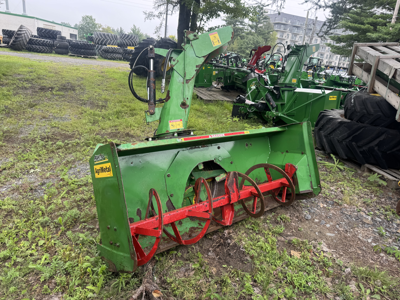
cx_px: 200
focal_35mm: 24
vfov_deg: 56.8
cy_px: 150
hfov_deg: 71.6
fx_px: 277
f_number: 1.78
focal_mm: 6.76
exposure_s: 1/436
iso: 80
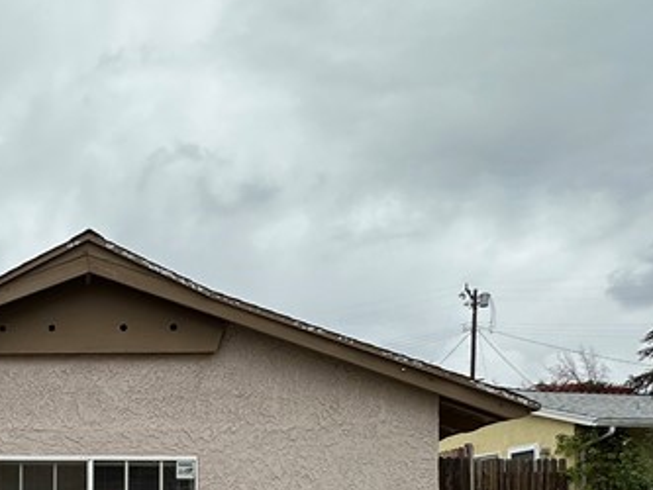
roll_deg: -1.0
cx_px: 2
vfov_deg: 30.5
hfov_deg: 38.9
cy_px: 521
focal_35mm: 43
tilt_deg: +2.3
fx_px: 811
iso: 50
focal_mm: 2.22
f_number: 2.2
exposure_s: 1/686
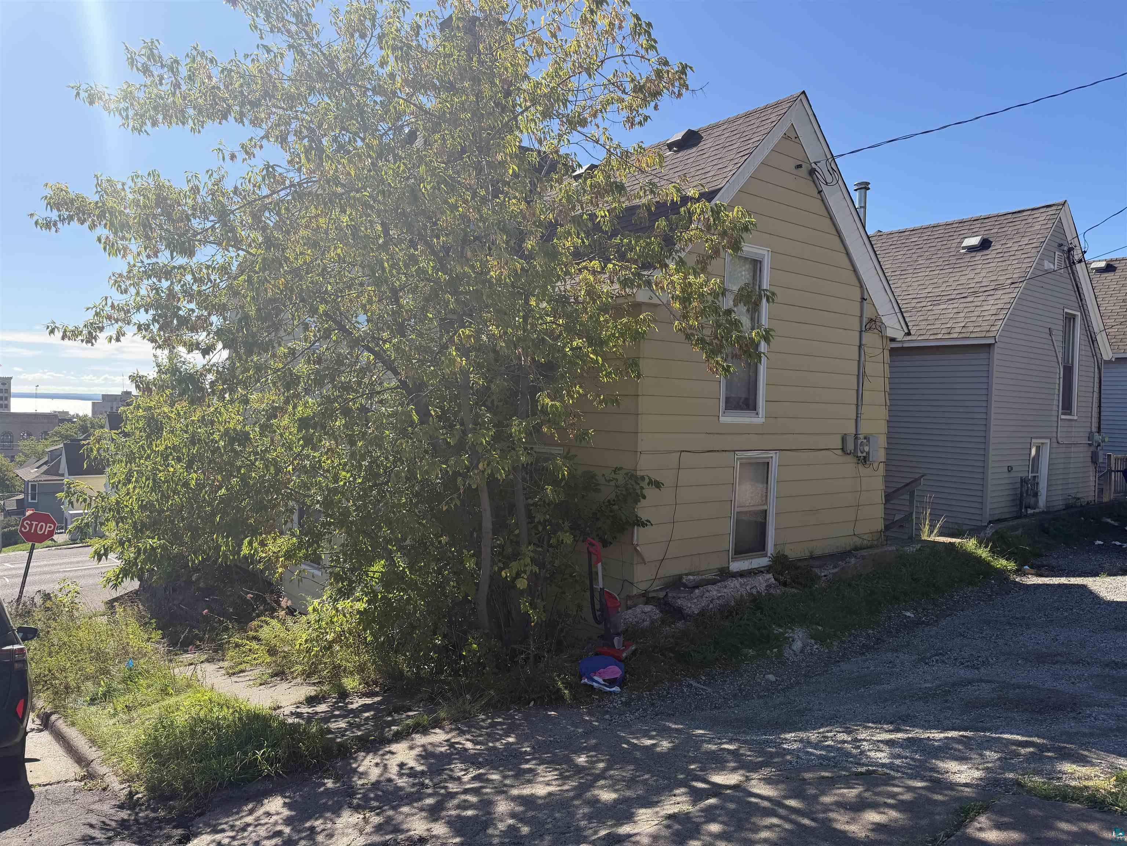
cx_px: 564
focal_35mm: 24
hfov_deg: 71.6
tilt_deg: -2.6
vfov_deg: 56.8
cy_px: 423
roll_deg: -1.9
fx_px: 781
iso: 100
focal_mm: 6.76
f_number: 1.78
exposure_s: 1/3759
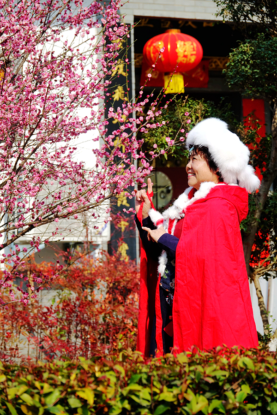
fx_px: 2389
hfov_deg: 6.6
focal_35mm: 207
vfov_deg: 9.9
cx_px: 138
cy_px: 208
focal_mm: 75.77
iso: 400
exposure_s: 1/2500
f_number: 4
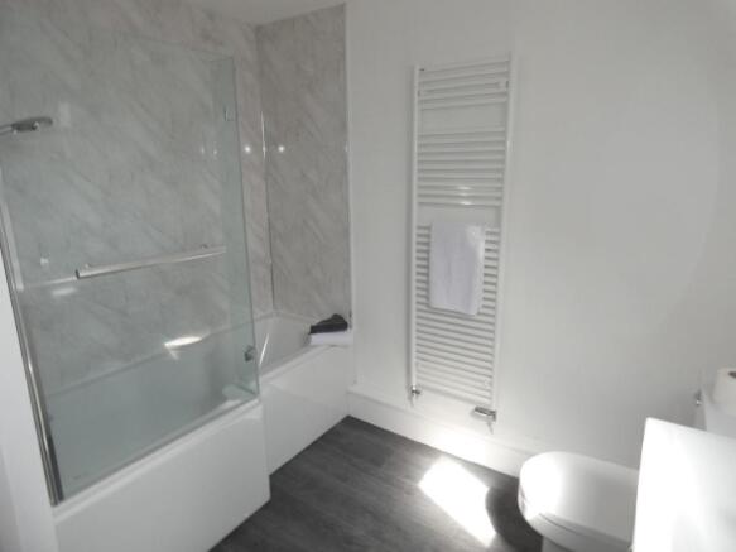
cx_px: 368
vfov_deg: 66.0
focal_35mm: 20
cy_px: 276
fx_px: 425
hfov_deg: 81.8
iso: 80
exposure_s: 1/60
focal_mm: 3.6
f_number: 2.8
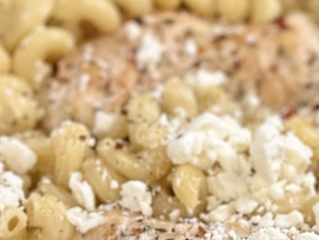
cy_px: 220
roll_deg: +5.0
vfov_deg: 5.2
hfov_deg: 6.9
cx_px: 240
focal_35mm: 285
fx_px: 2629
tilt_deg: -37.7
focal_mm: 9
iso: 250
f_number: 2.8
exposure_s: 1/40
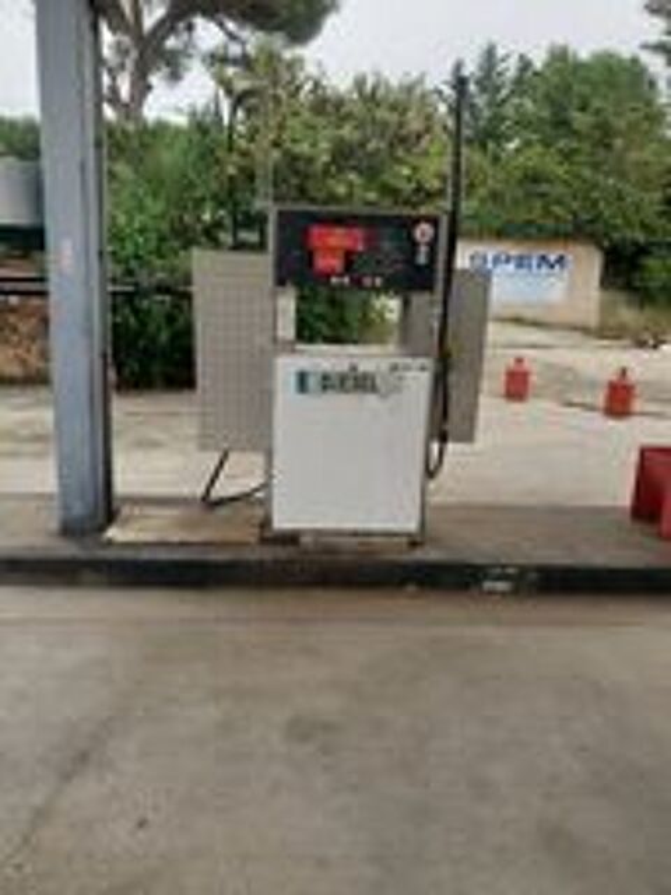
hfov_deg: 53.1
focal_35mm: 26
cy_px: 448
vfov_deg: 67.3
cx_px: 336
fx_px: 672
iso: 50
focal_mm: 4.3
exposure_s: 1/328
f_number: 2.4
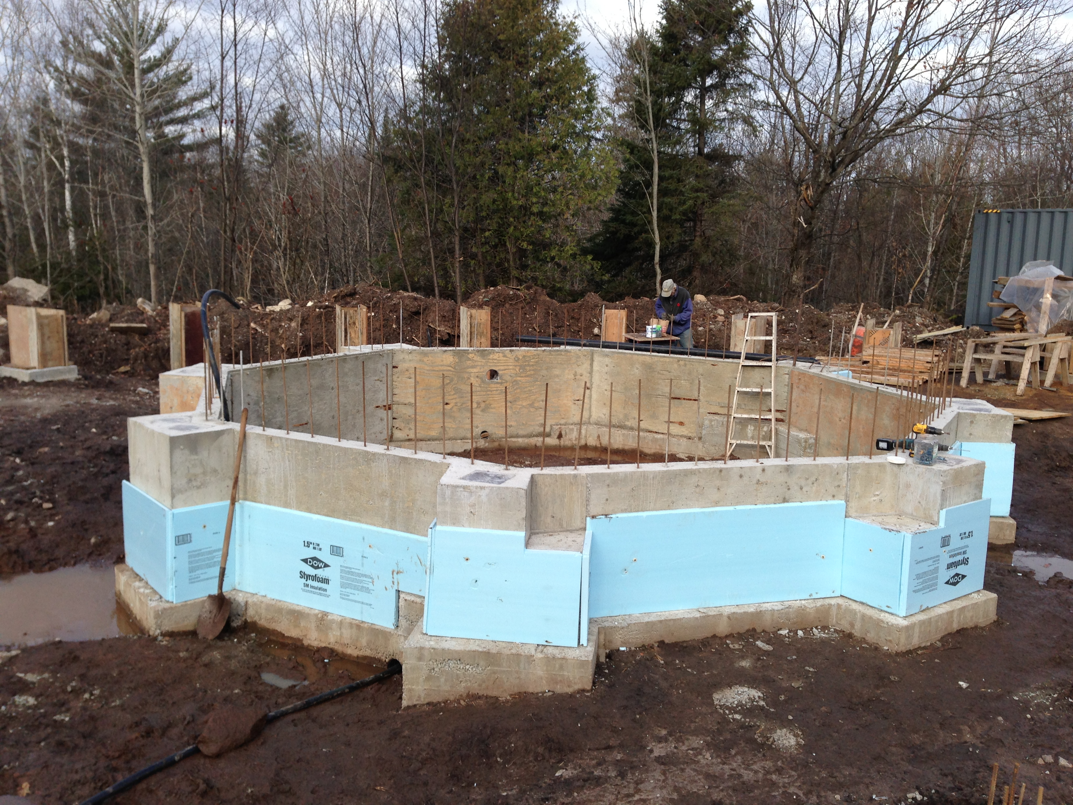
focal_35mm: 33
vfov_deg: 42.9
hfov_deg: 55.4
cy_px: 402
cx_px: 536
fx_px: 1023
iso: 50
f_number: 2.4
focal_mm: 4.13
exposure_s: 1/669
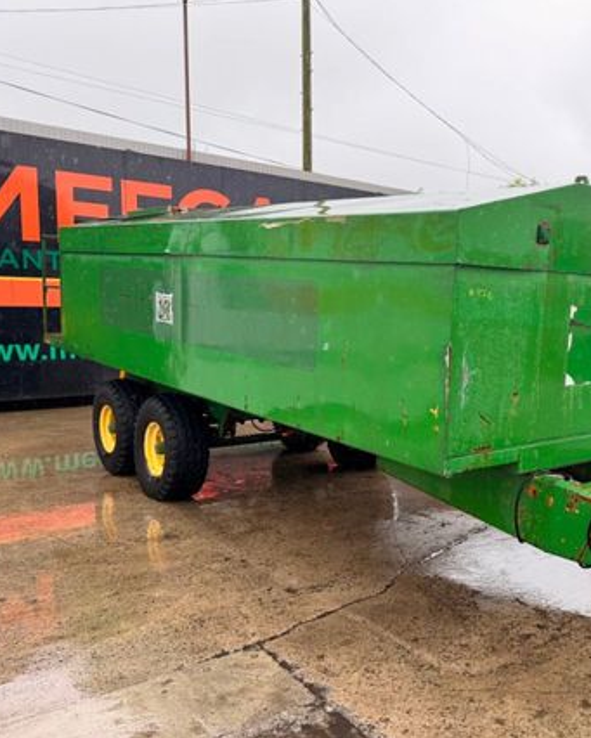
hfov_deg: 41.9
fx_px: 721
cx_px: 501
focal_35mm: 33
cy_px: 383
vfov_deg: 54.2
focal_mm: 6.76
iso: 100
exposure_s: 1/750
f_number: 1.78
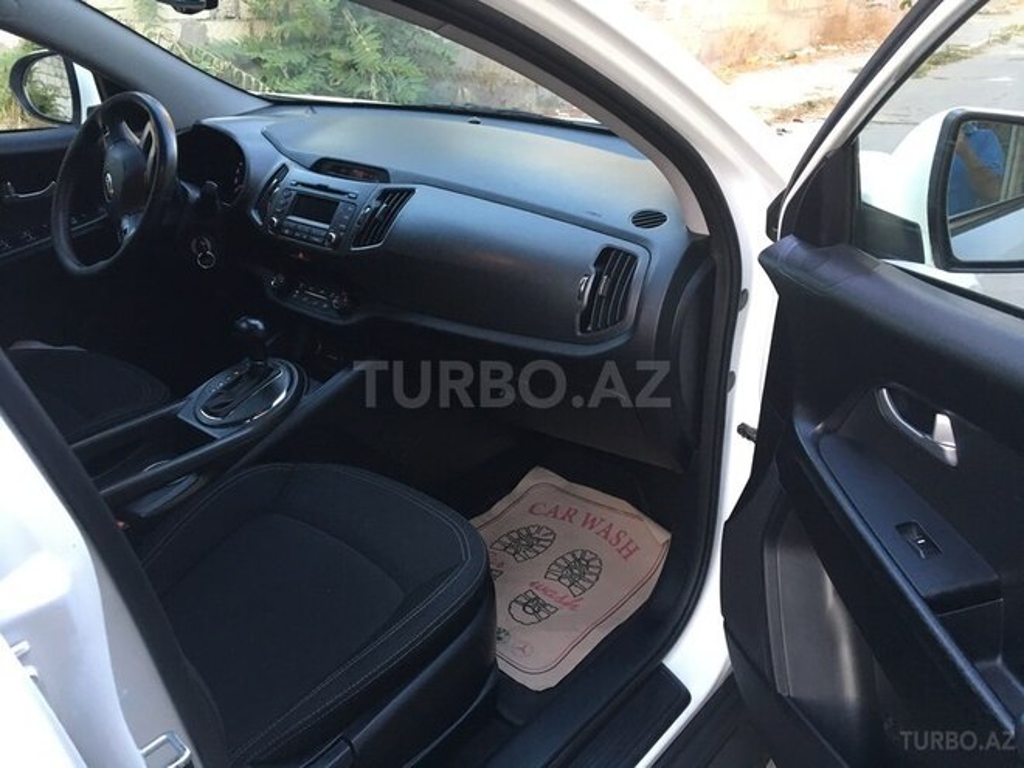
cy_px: 384
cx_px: 512
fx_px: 858
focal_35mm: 29
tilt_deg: -24.3
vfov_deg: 48.2
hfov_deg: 61.7
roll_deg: +1.5
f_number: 2.2
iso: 50
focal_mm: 4.15
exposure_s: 1/33
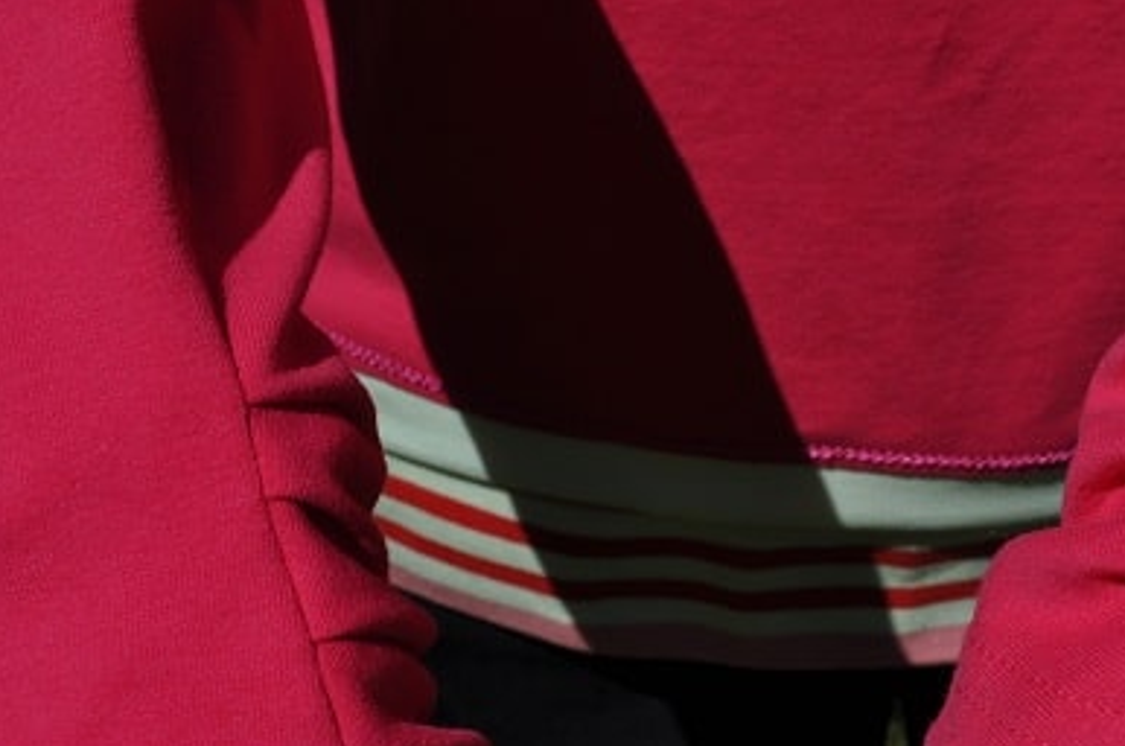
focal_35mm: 87
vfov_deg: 15.6
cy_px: 488
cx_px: 822
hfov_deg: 23.2
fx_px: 2714
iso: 200
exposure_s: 1/640
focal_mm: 28
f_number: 13
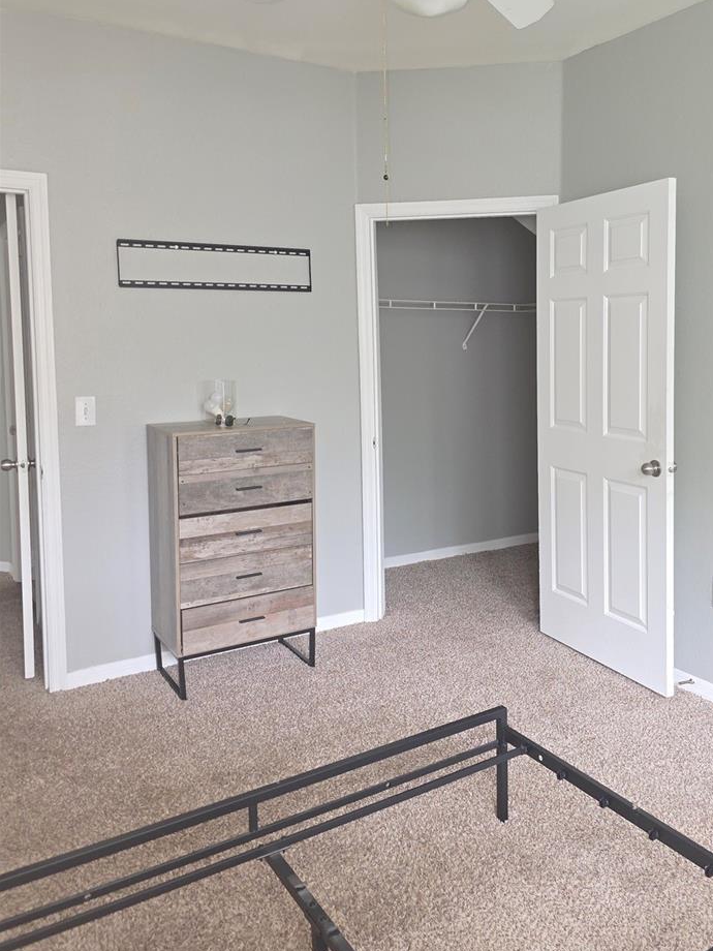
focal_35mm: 30
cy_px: 386
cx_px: 464
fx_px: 824
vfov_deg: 59.5
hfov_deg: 46.2
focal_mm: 6.3
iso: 100
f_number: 1.7
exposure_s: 1/24
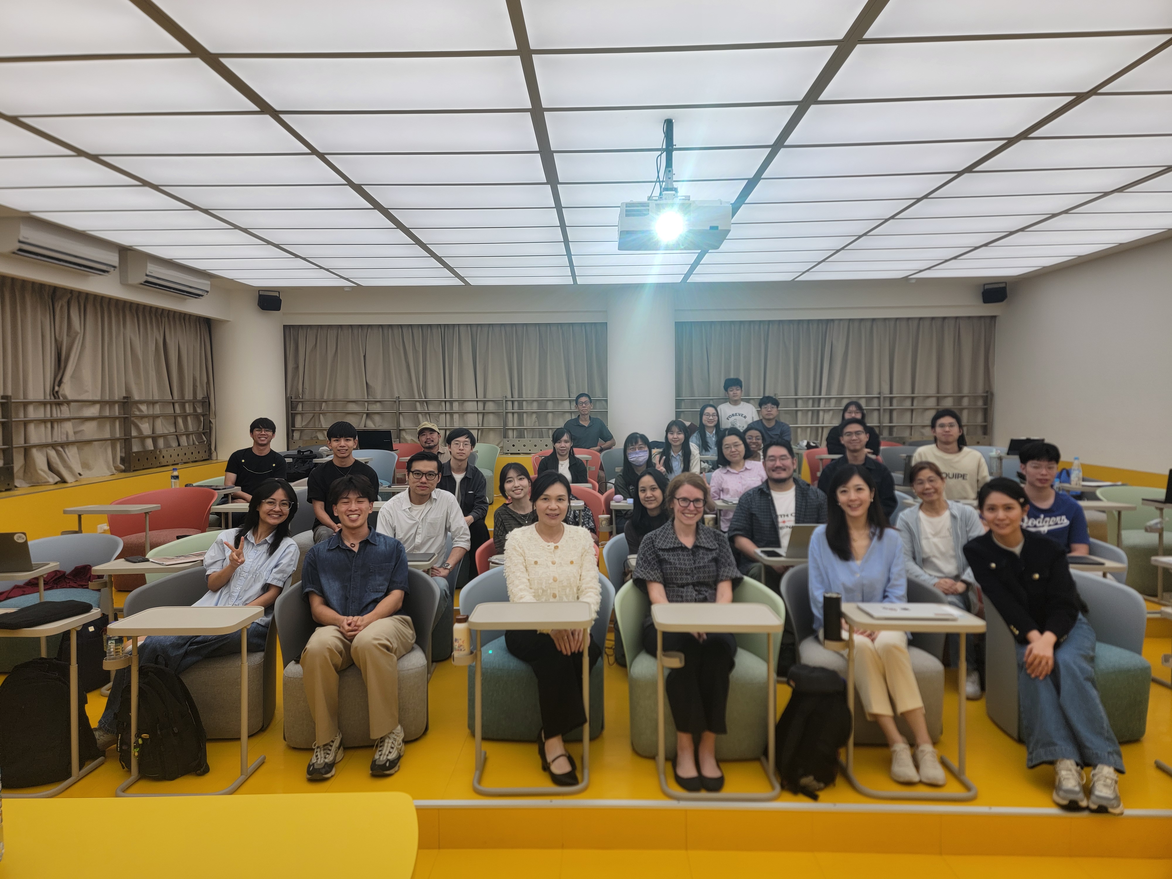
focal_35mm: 24
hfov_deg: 71.6
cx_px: 586
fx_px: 813
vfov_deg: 56.8
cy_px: 440
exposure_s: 1/270
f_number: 1.8
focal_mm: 6.7
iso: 25
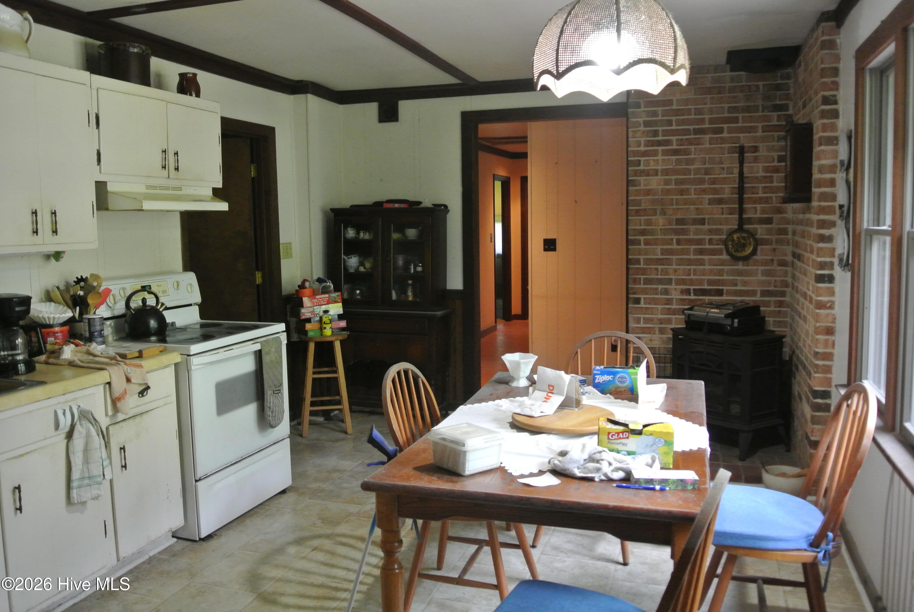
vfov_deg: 45.1
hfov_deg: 63.6
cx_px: 457
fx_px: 737
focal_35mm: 29
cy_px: 306
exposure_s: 1/30
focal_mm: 11
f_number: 3.5
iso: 800
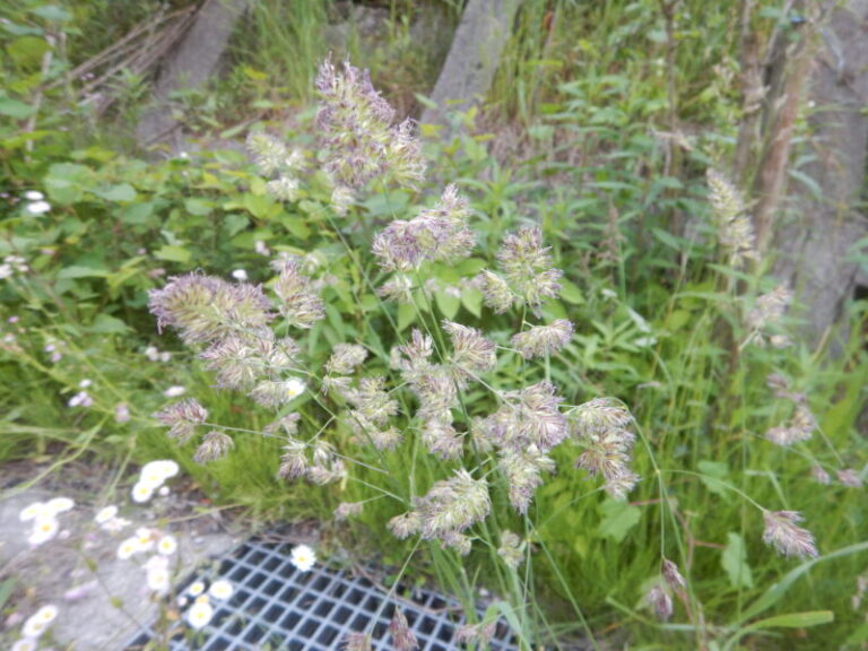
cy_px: 326
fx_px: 602
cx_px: 434
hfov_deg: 71.6
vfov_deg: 56.8
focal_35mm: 24
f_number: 2.8
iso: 220
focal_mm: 4.3
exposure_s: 1/250
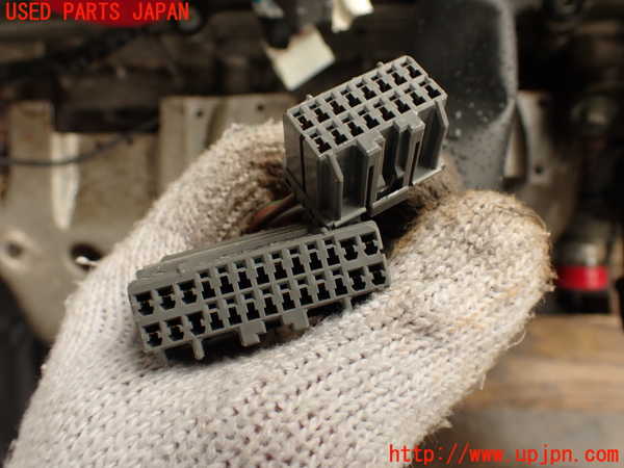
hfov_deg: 56.8
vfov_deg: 44.2
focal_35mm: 32
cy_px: 234
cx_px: 312
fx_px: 577
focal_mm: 5.79
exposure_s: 1/100
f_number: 3.2
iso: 100
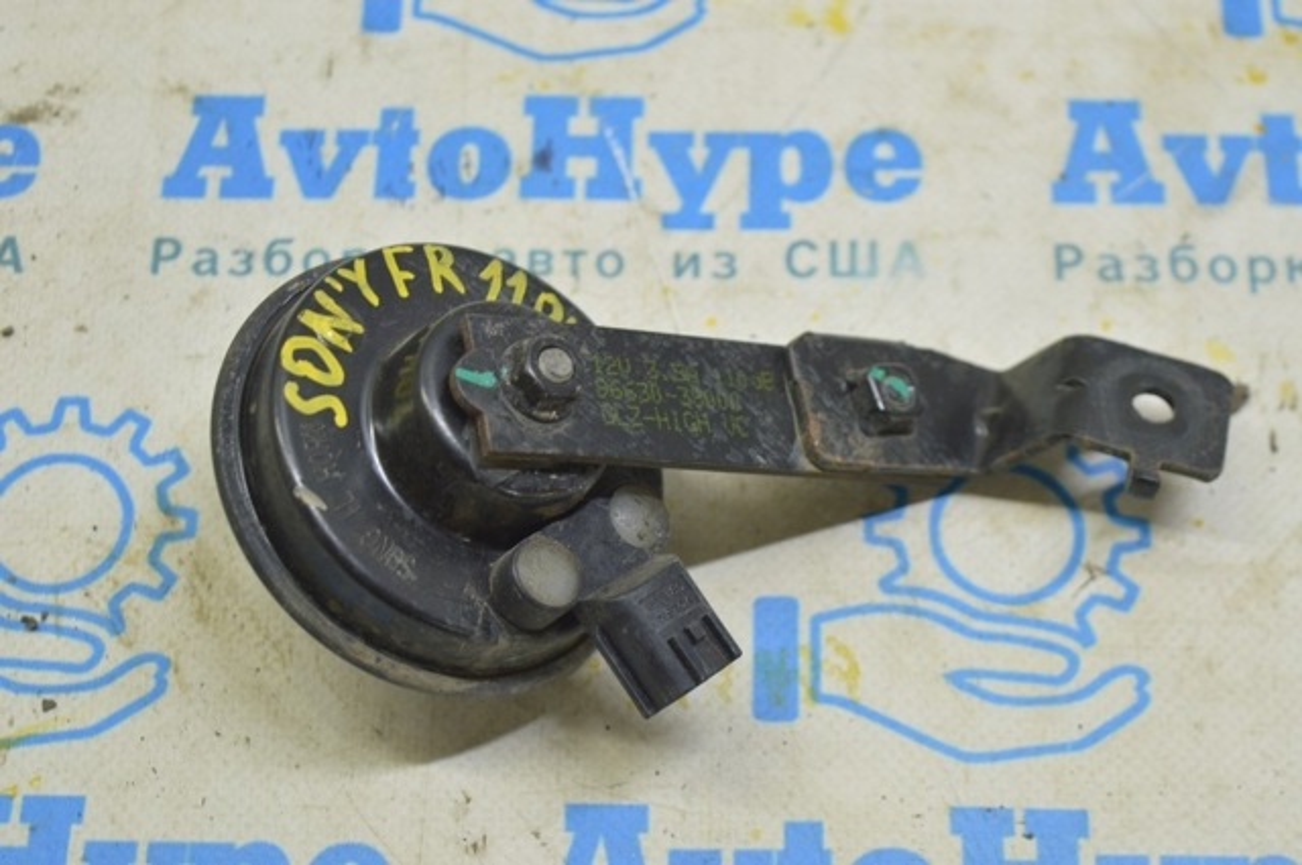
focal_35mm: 69
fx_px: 2492
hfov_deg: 29.3
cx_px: 651
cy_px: 432
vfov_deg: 19.7
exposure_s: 1/20
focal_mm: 46
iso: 400
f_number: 5.6
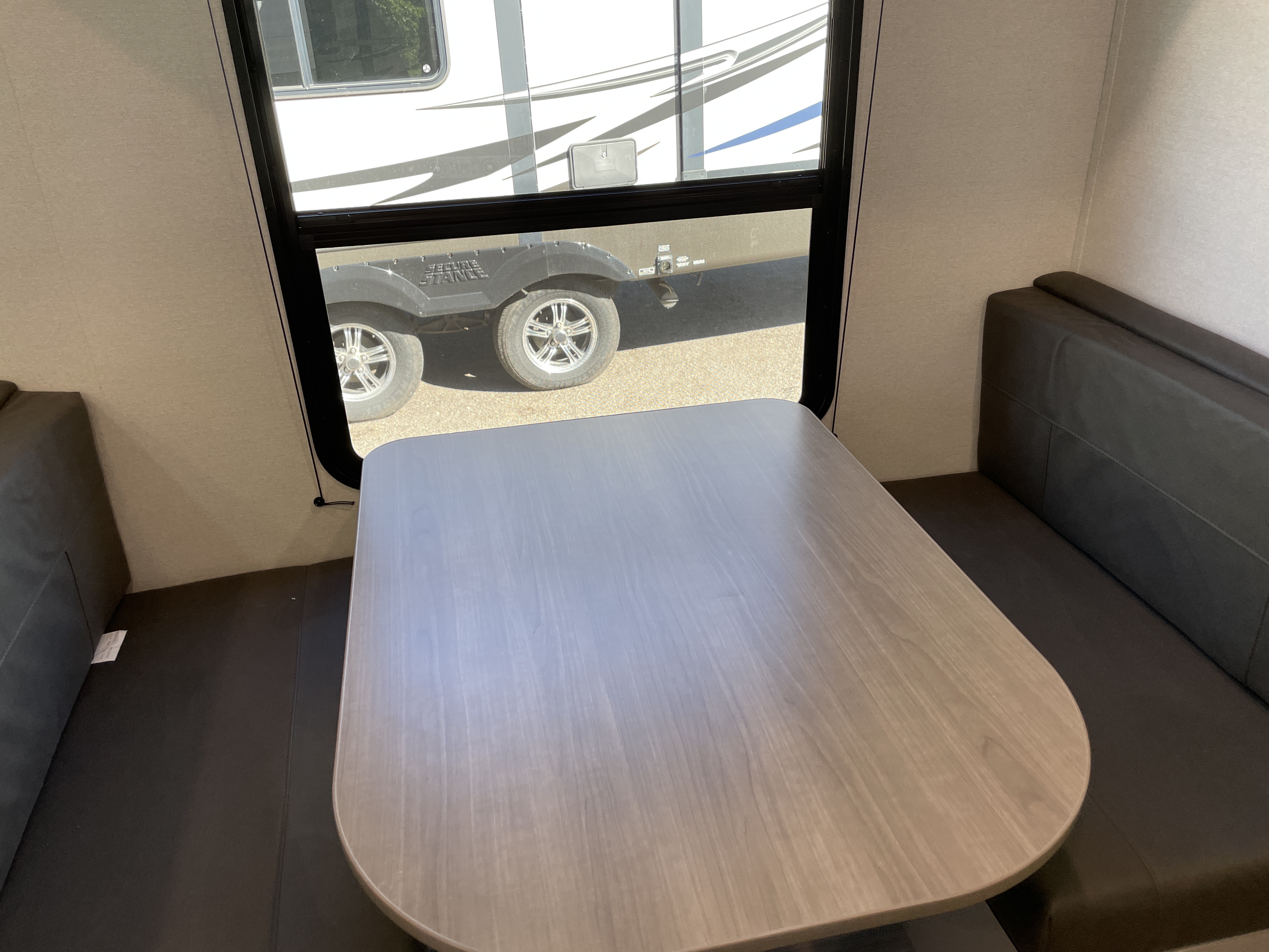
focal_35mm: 26
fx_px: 953
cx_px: 634
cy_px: 476
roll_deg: +2.8
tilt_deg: -26.4
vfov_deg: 53.1
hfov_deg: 67.3
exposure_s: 1/121
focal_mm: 4.2
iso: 100
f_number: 1.6
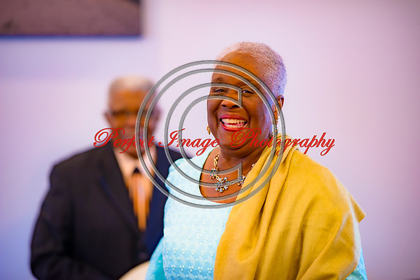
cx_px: 210
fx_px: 1225
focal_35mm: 105
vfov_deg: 13.0
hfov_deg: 19.5
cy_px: 140
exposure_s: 1/80
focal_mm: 105
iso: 400
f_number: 1.8
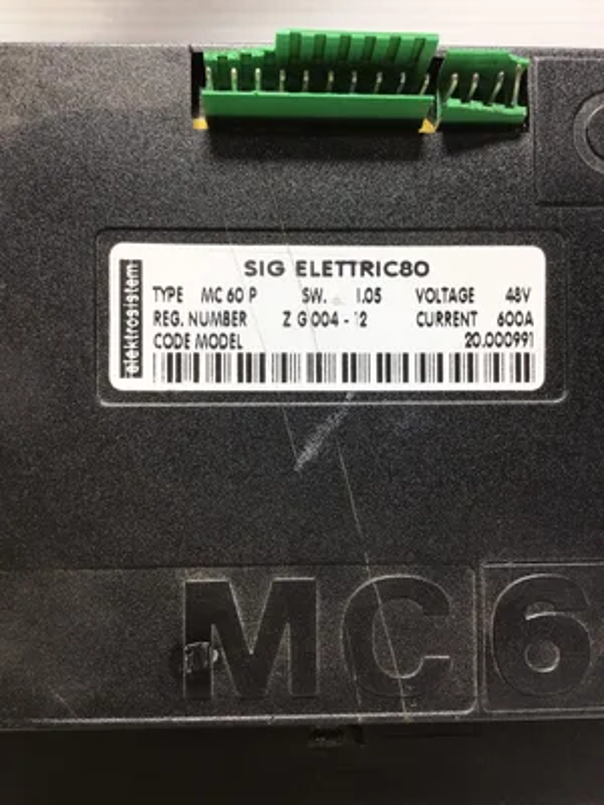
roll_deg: +0.5
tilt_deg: -21.8
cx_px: 302
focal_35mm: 31
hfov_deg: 45.4
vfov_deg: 58.4
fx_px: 721
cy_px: 402
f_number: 2.4
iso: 25
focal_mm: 3.3
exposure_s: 1/60
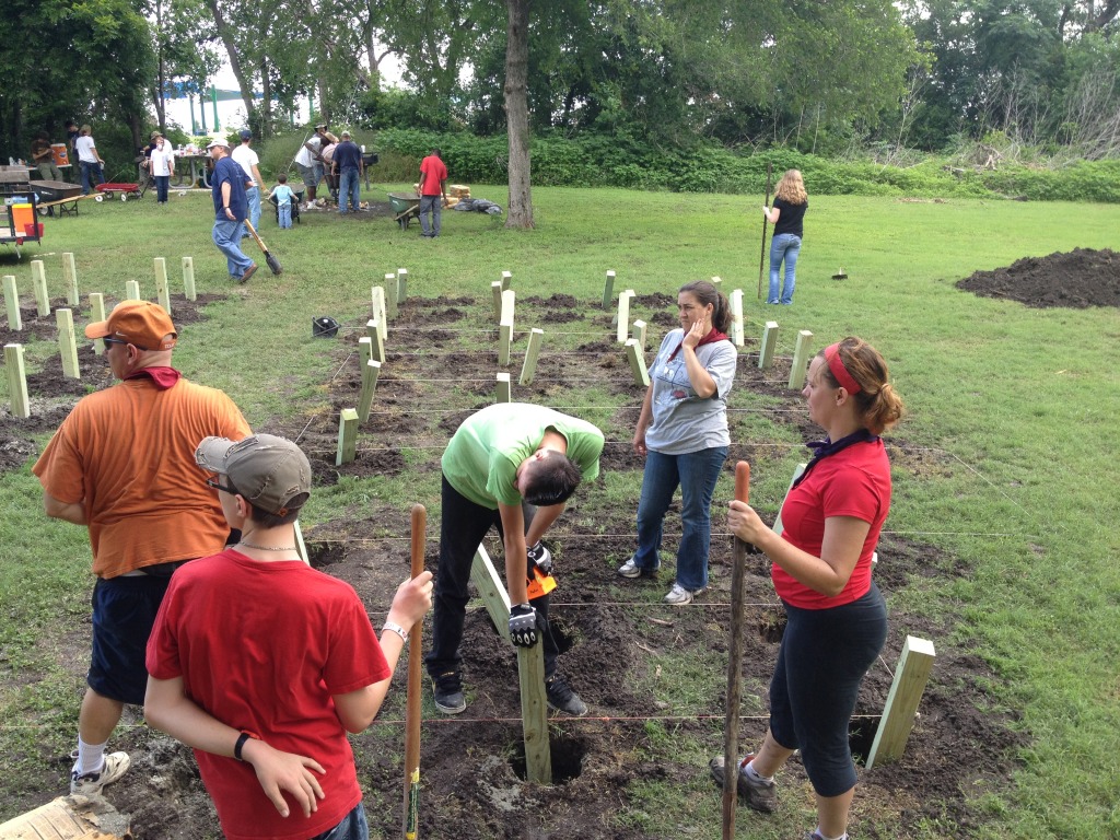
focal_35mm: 35
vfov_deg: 40.7
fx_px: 1132
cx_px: 560
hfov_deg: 52.6
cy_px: 420
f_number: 2.4
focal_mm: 4.28
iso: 50
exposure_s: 1/206
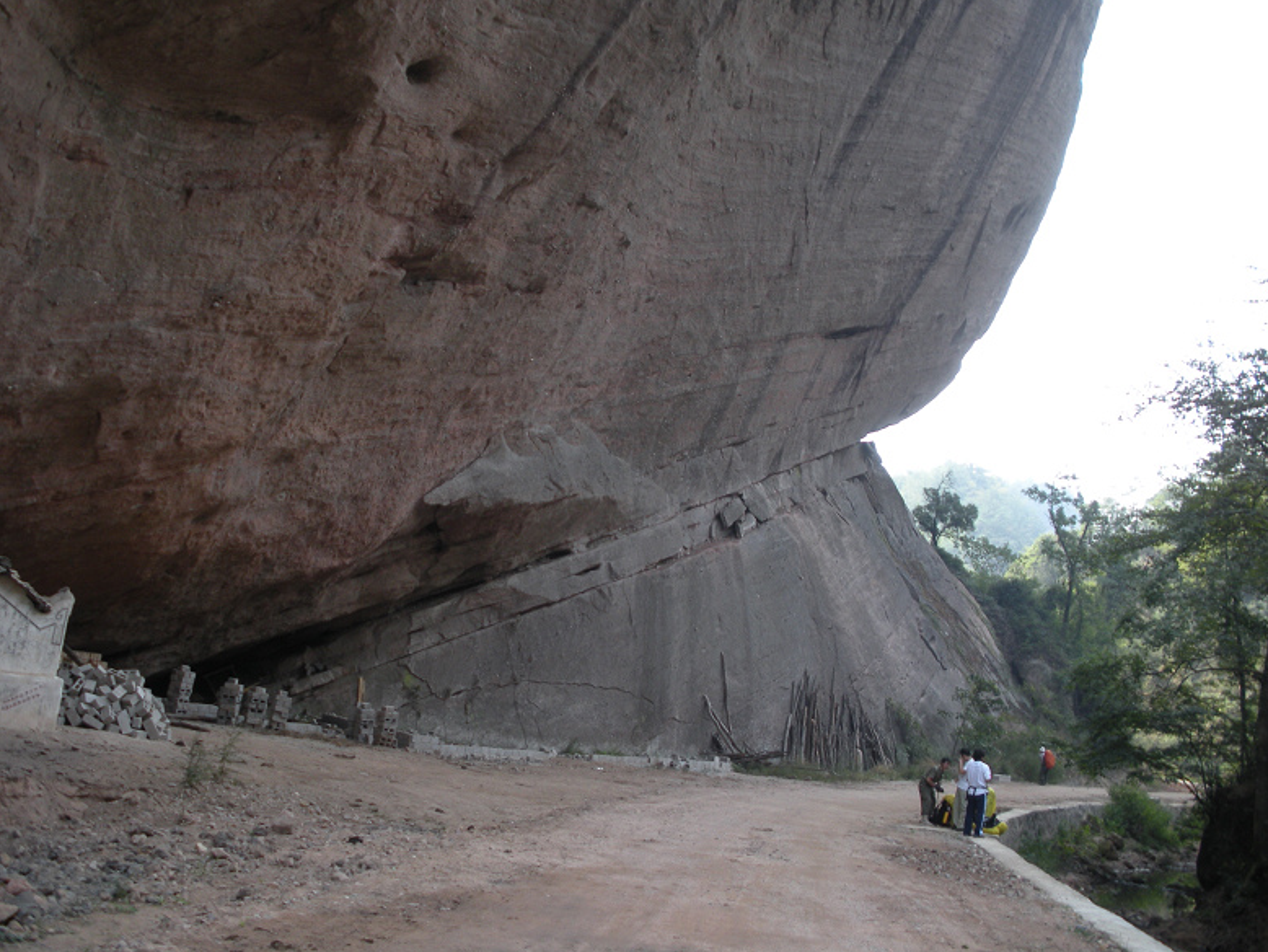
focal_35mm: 37
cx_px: 619
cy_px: 469
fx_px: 1356
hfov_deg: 50.1
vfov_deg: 38.7
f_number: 3.5
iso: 64
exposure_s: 1/78.6
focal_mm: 6.3
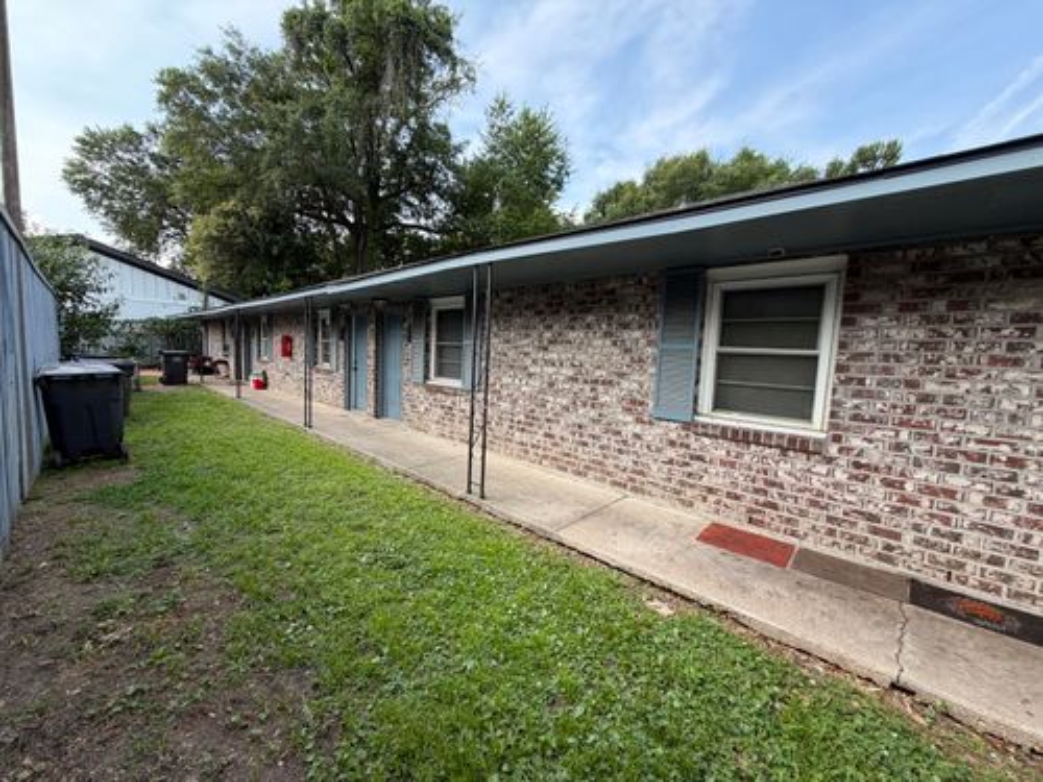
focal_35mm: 14
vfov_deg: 85.7
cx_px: 522
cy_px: 391
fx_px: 422
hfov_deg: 102.1
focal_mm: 2.22
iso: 50
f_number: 2.2
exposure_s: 1/361
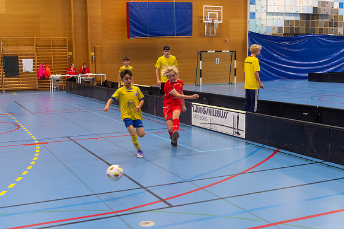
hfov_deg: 41.8
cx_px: 172
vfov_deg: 28.5
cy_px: 114
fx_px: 451
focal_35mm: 47
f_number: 3.5
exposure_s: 1/400
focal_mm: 46
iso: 4000
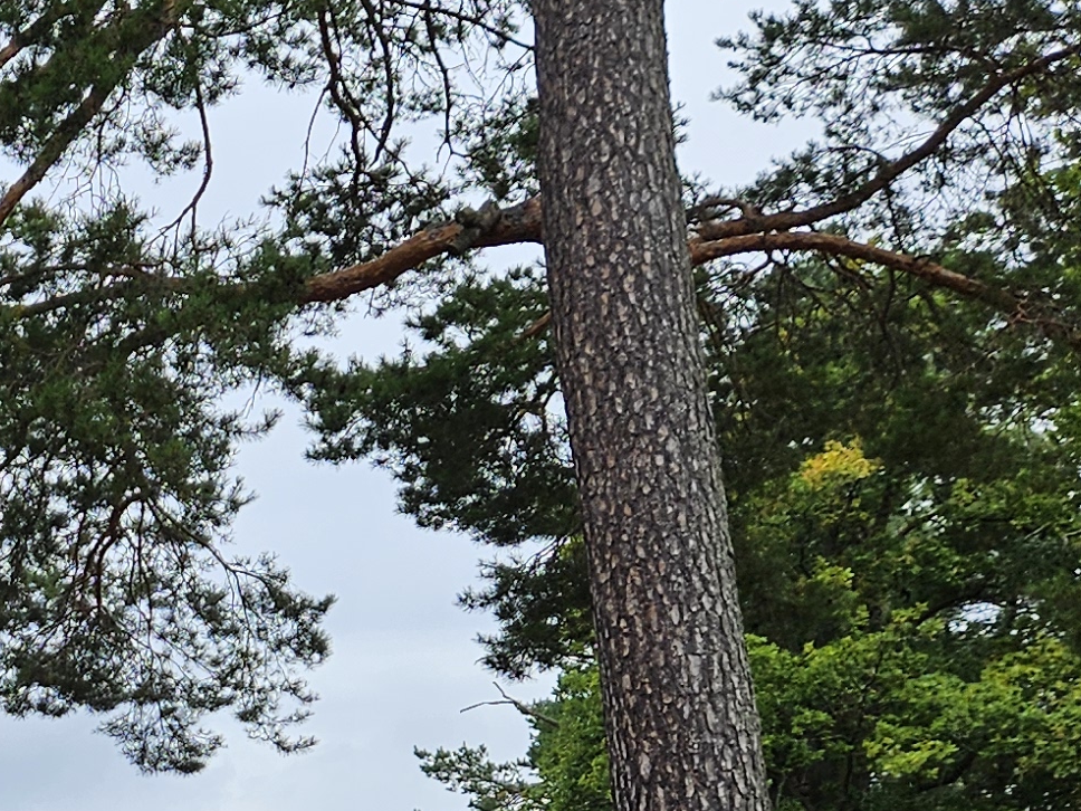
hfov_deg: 18.3
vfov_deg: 14.8
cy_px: 1072
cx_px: -549
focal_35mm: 95
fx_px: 2967
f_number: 1.8
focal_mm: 5.4
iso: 25
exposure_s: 1/1008
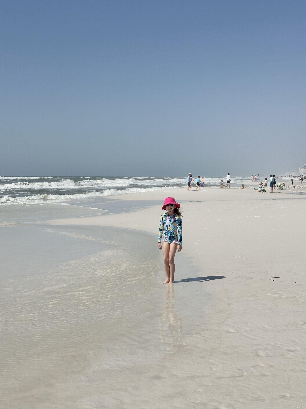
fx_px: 566
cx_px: 153
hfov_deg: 30.3
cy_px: 204
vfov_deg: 39.7
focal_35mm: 48
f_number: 1.78
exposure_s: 1/12048
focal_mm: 6.86
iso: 64
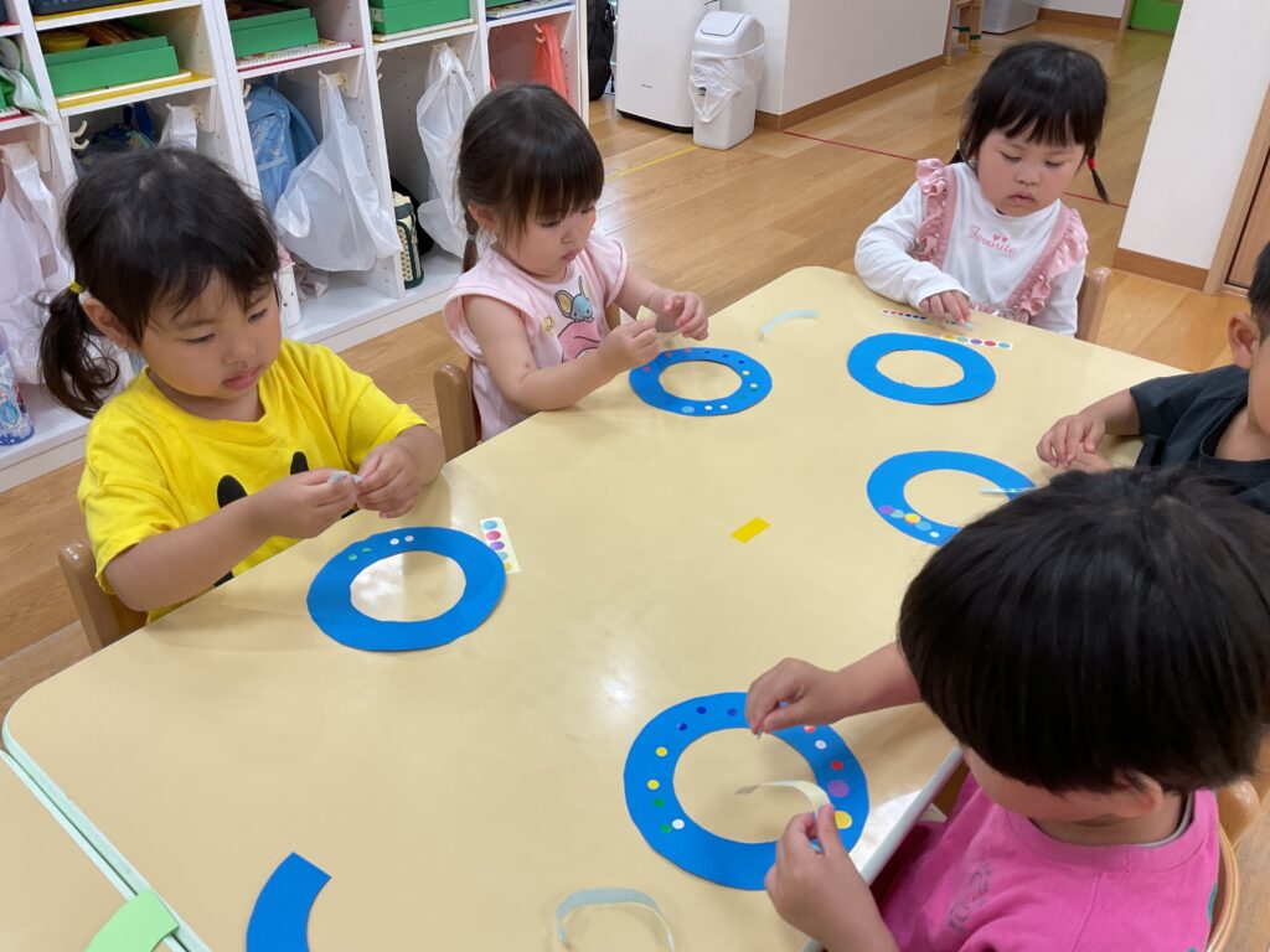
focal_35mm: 29
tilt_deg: -33.9
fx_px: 1064
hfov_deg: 61.7
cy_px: 476
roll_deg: -0.9
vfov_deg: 48.2
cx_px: 635
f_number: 1.8
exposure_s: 1/100
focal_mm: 3
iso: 32
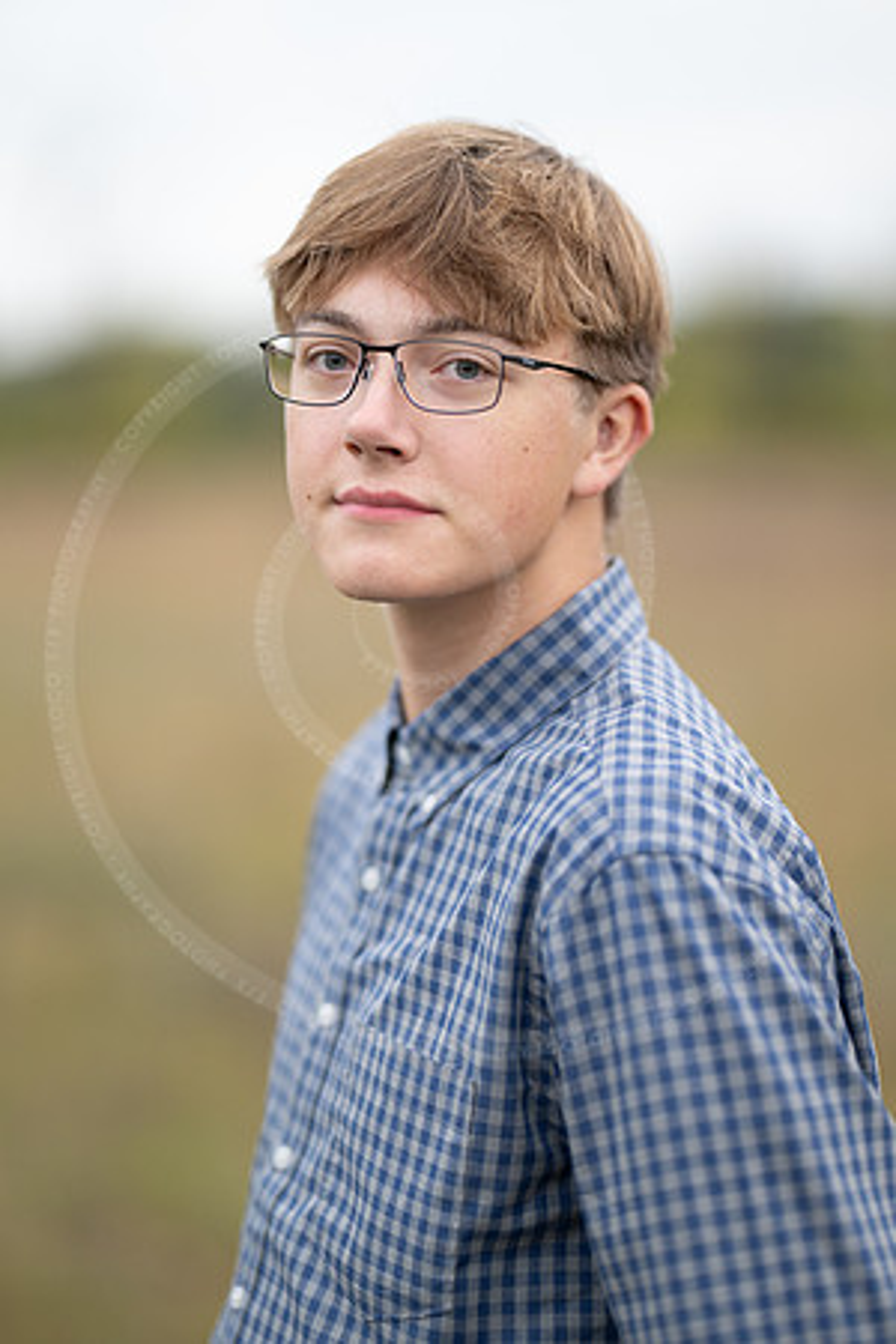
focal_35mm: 85
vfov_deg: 23.9
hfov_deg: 16.1
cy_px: 672
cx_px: 448
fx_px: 3173
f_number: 1.3
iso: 500
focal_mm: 85
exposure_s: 1/400
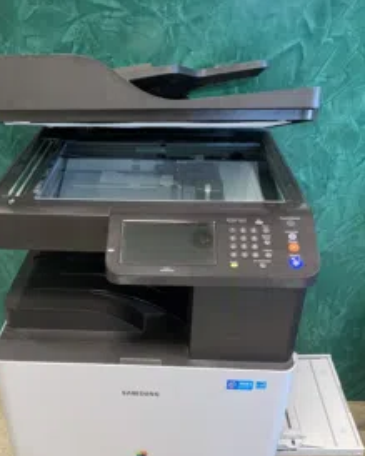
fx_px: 500
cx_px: 137
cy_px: 313
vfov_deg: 48.1
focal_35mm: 37
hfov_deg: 39.8
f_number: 1.8
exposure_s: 1/50
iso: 160
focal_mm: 4.25
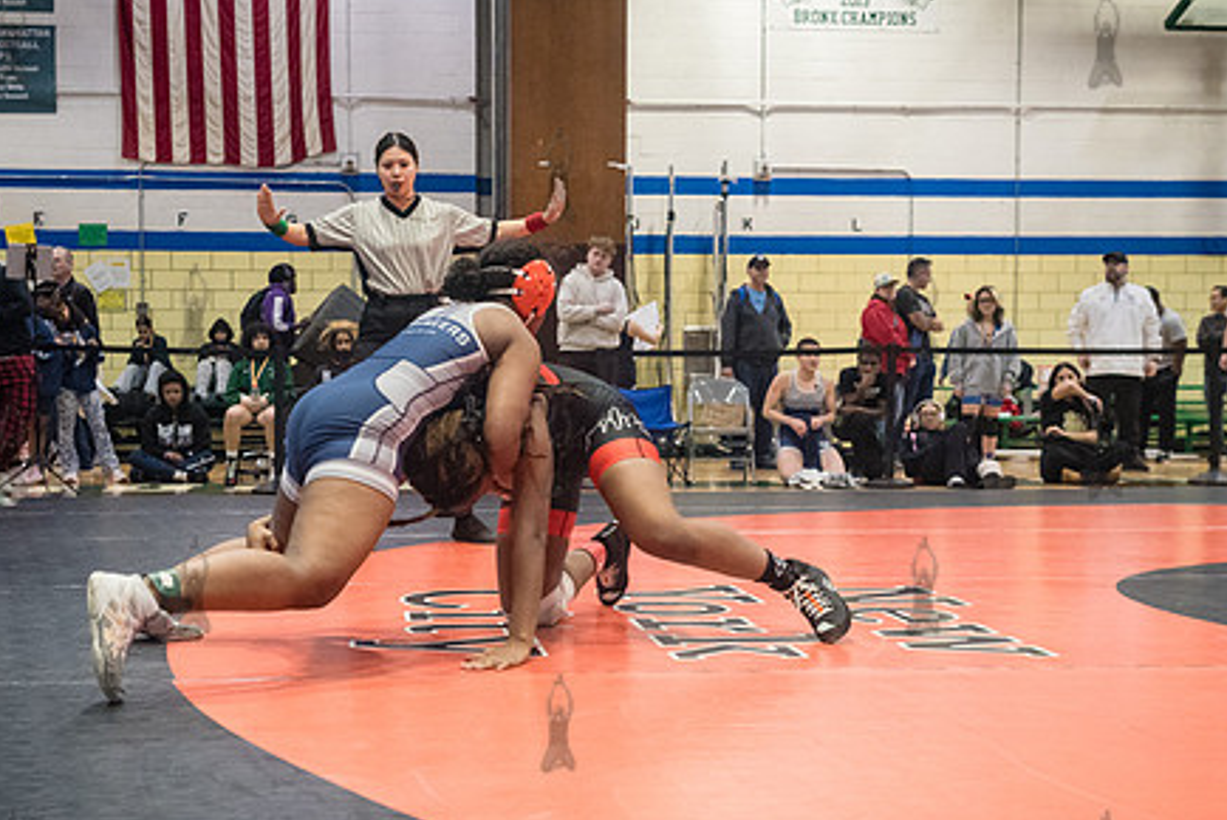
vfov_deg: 27.6
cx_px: 535
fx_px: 1671
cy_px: 447
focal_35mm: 49
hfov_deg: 40.2
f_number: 4
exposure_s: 1/400
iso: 8000
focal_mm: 35
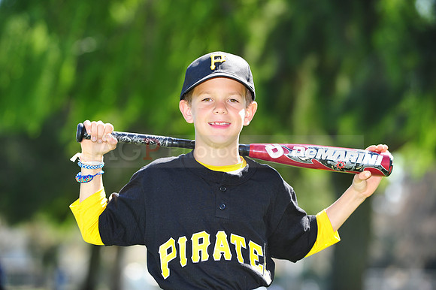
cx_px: 218
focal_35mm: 145
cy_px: 145
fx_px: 1755
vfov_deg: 9.5
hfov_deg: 14.2
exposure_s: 1/400
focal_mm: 145
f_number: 4.5
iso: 200
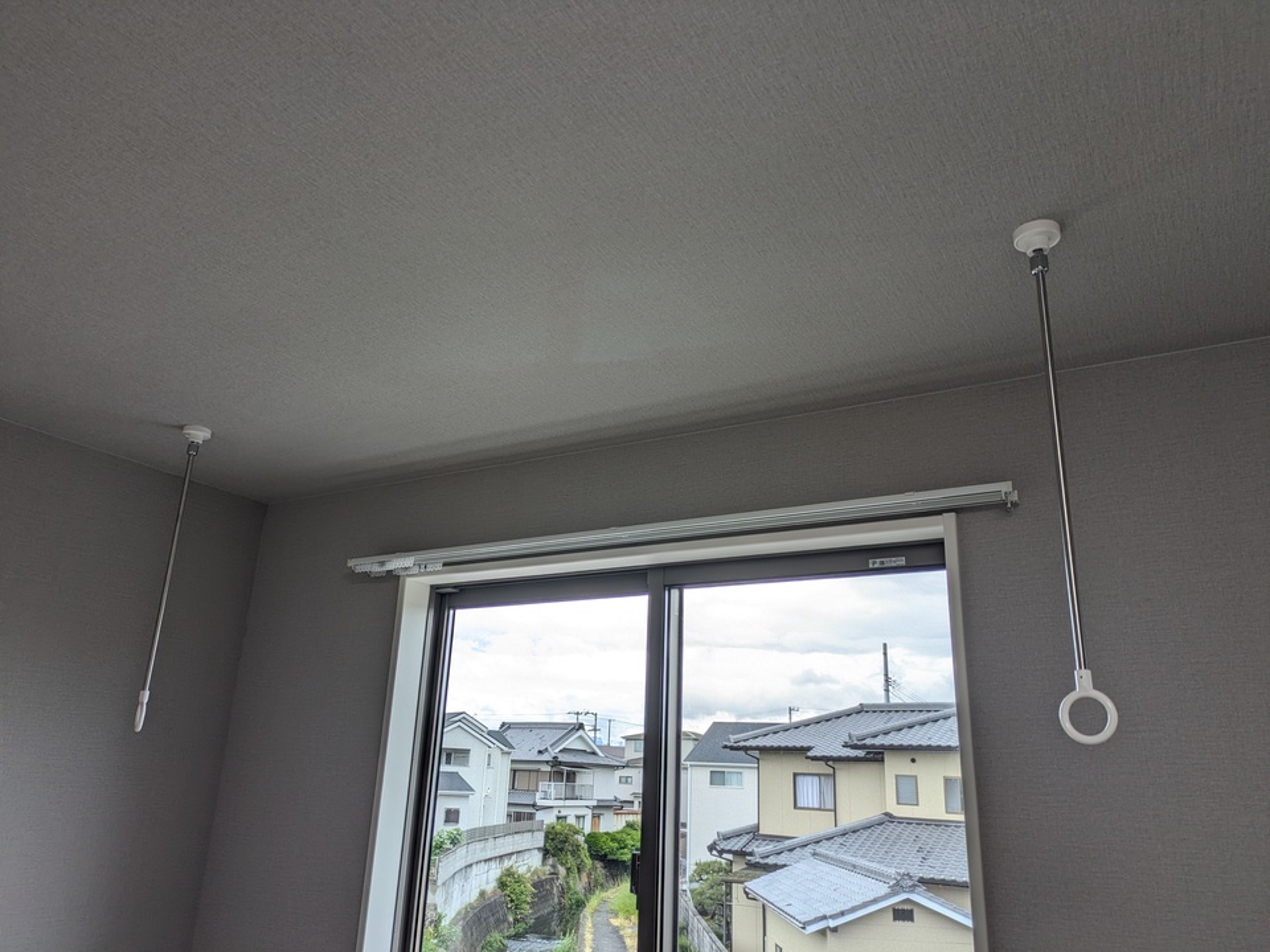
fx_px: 917
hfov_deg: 69.4
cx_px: 635
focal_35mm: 25
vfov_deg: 54.9
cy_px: 476
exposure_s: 1/543
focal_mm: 5.43
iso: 45
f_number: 1.89
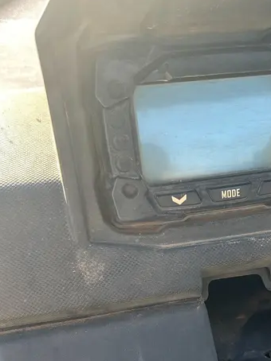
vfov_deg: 43.8
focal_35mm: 42
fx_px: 439
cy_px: 255
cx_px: 206
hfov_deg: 33.6
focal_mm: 5.7
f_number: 1.5
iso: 40
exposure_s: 1/270
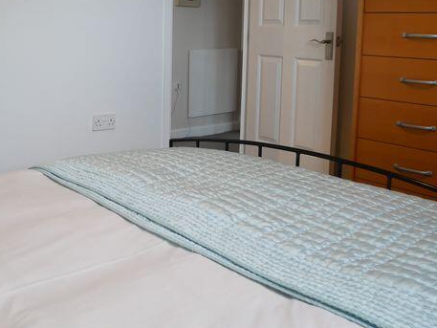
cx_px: 146
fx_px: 530
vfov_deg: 33.8
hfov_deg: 44.1
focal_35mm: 42
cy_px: 91
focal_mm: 12
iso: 640
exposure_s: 1/60
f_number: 3.5
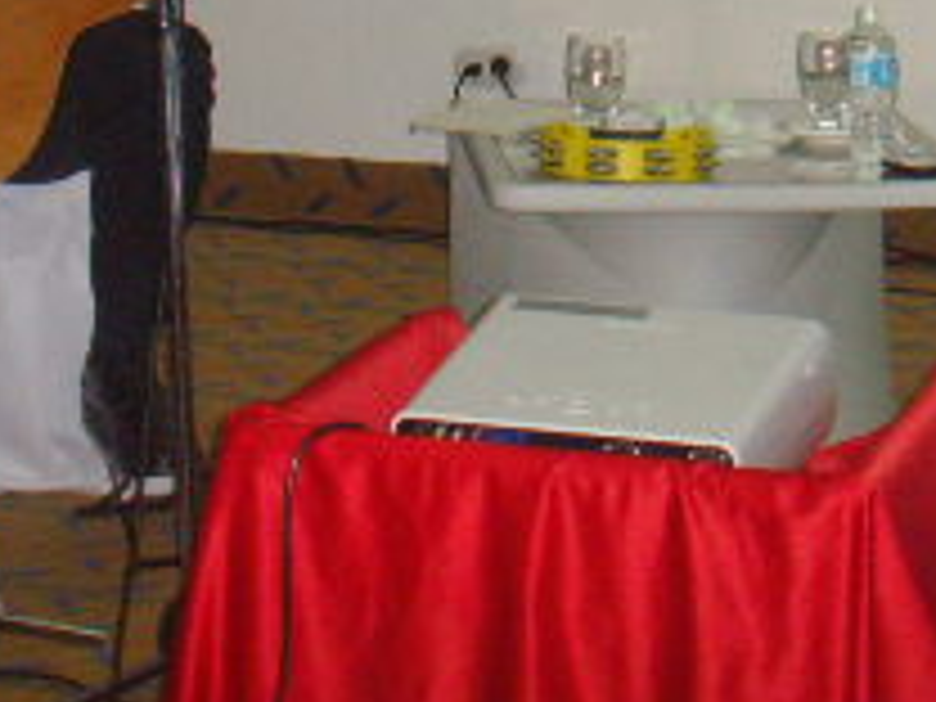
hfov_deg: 16.3
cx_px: 734
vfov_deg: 12.0
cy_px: -189
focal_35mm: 120
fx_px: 3245
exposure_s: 1/45
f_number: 3.5
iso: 240
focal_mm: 6.6
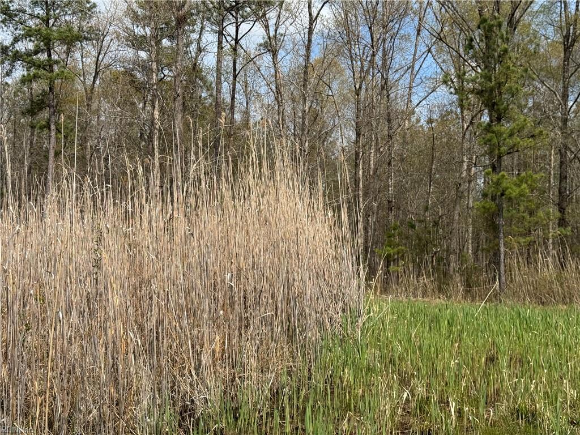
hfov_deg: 39.7
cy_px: 218
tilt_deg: +2.5
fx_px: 804
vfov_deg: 30.3
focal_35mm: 48
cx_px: 290
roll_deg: -2.5
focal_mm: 6.76
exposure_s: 1/4608
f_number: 1.78
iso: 64
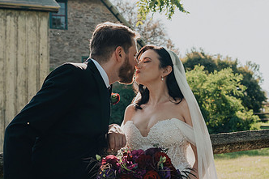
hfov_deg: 35.6
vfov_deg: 24.2
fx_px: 418
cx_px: 141
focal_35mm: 56
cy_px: 98
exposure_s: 1/1250
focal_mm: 32
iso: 400
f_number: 4
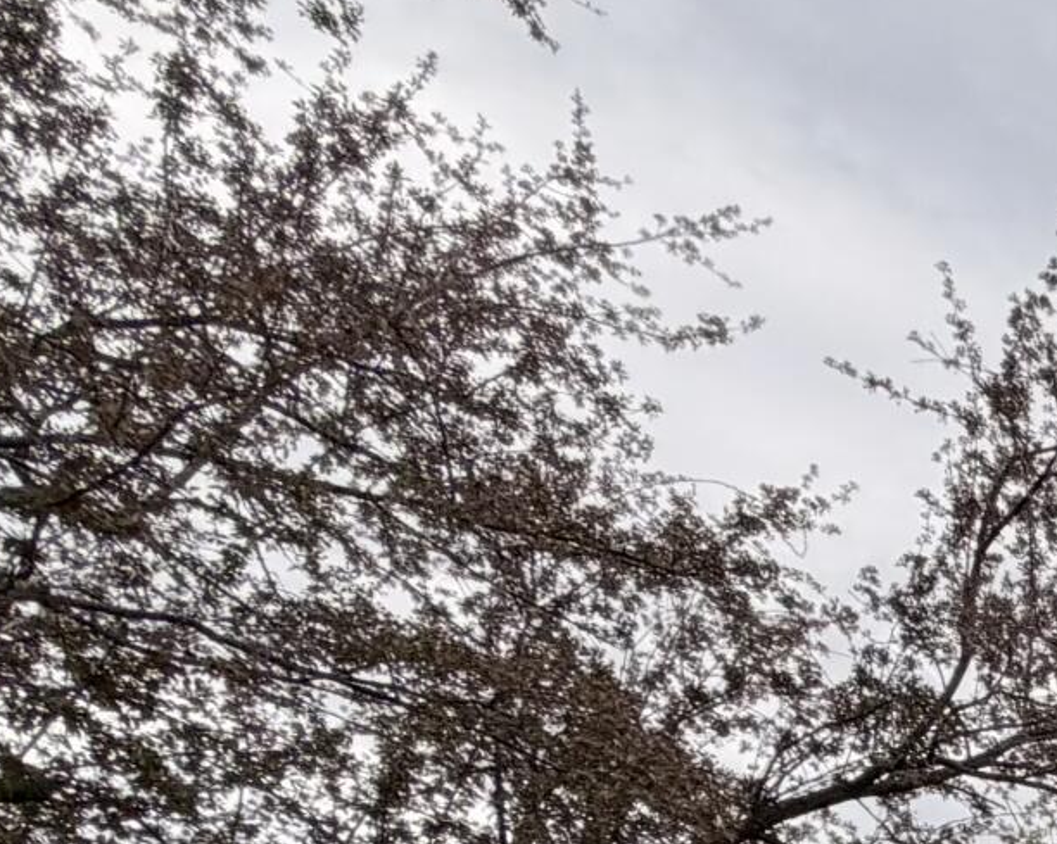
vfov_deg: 17.9
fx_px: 2095
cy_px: 1543
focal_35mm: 67
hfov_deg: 19.1
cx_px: 2043
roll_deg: -0.9
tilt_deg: +4.1
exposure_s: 1/502
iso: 50
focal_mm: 2.22
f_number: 2.2
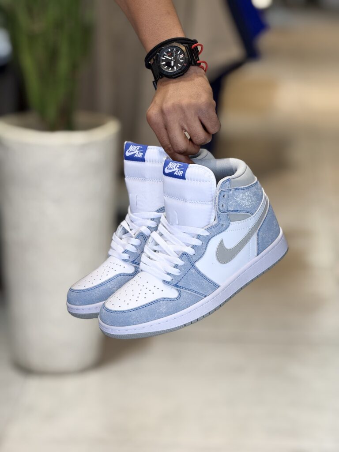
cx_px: 170
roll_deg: -1.0
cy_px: 226
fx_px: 1567
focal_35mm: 120
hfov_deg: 12.3
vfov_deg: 16.4
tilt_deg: -12.8
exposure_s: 1/100
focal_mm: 15.66
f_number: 2.8
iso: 50
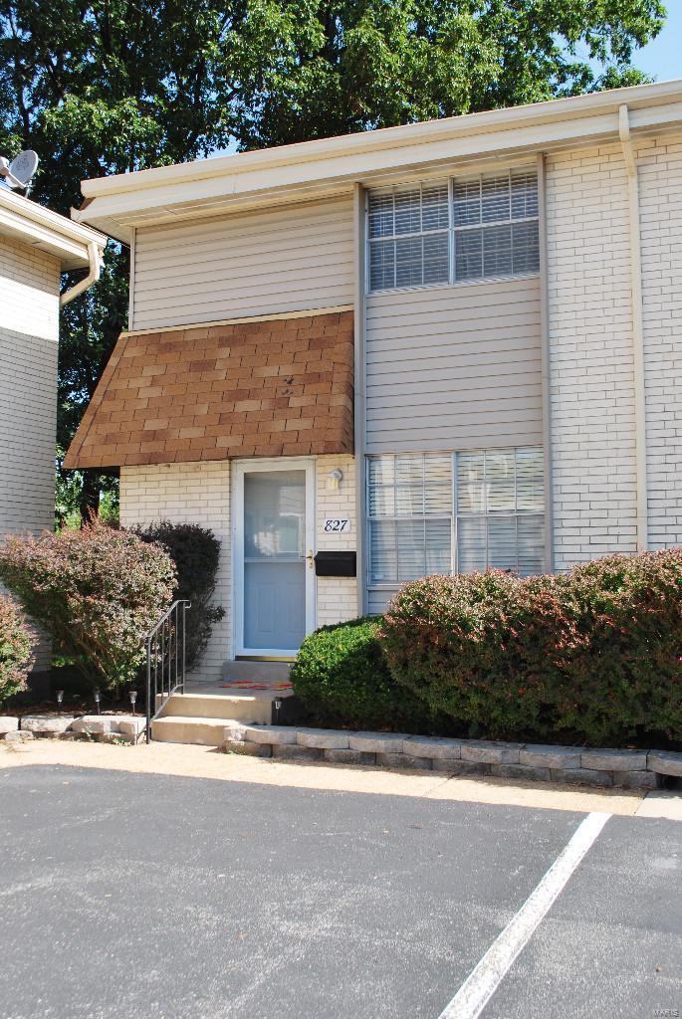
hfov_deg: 37.0
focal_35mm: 36
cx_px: 341
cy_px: 510
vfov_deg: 53.1
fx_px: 1021
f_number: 6.3
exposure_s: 1/160
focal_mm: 24
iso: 100
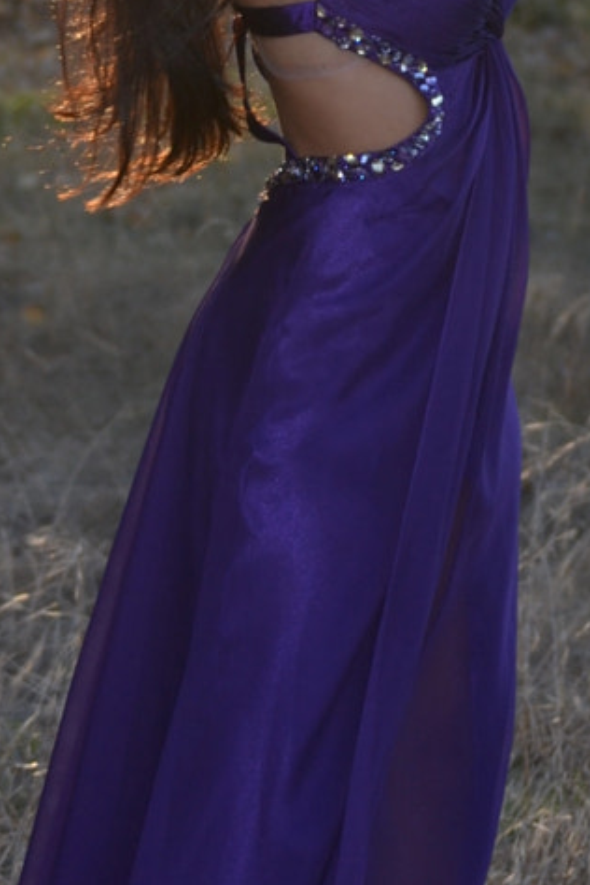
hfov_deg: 4.9
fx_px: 6851
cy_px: 24
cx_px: 393
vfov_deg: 7.4
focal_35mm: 279
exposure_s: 1/160
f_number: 4
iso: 100
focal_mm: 55
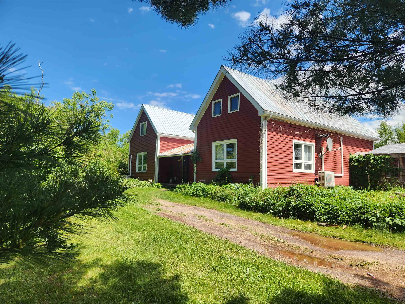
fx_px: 269
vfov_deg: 58.9
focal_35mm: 23
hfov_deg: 73.9
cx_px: 202
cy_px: 152
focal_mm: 5.4
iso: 20
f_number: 1.8
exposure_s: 1/1215
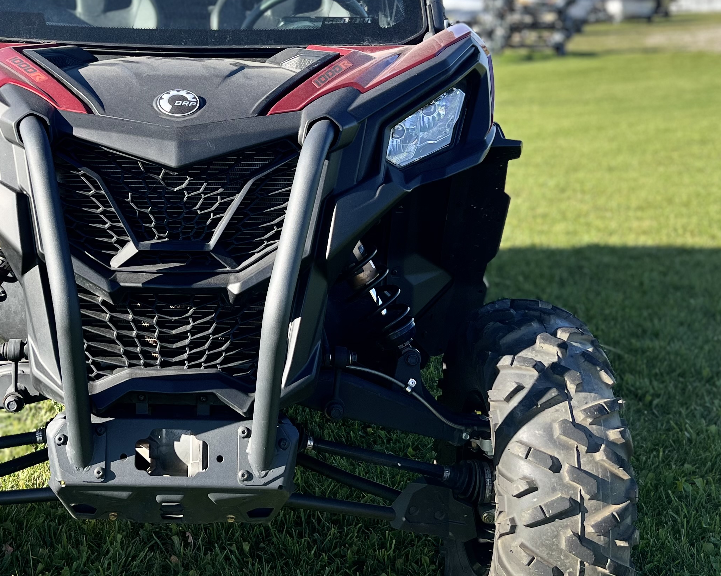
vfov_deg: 30.1
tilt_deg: -9.1
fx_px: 1067
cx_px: 162
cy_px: 201
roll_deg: +2.2
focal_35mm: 50
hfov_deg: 36.3
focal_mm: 5.7
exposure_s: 1/1808
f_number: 1.5
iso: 50
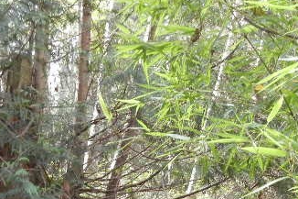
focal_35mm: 98
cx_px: 117
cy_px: 209
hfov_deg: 20.8
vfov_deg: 13.7
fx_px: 811
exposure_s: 1/30
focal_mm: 5.4
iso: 369
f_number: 3.5
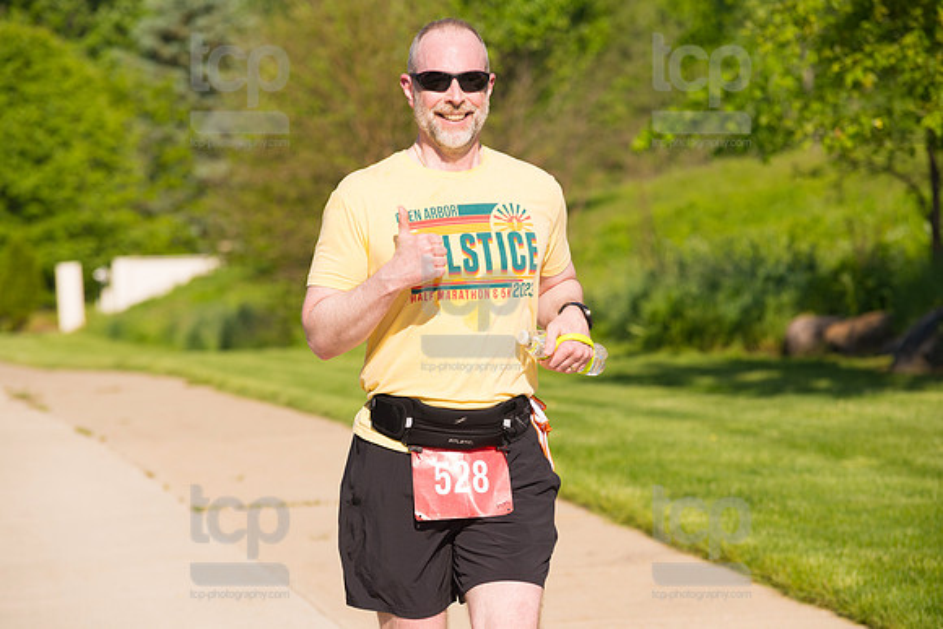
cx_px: 472
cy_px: 314
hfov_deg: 15.2
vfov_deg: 10.2
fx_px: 3537
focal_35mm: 135
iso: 400
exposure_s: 1/2000
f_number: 5.6
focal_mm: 135
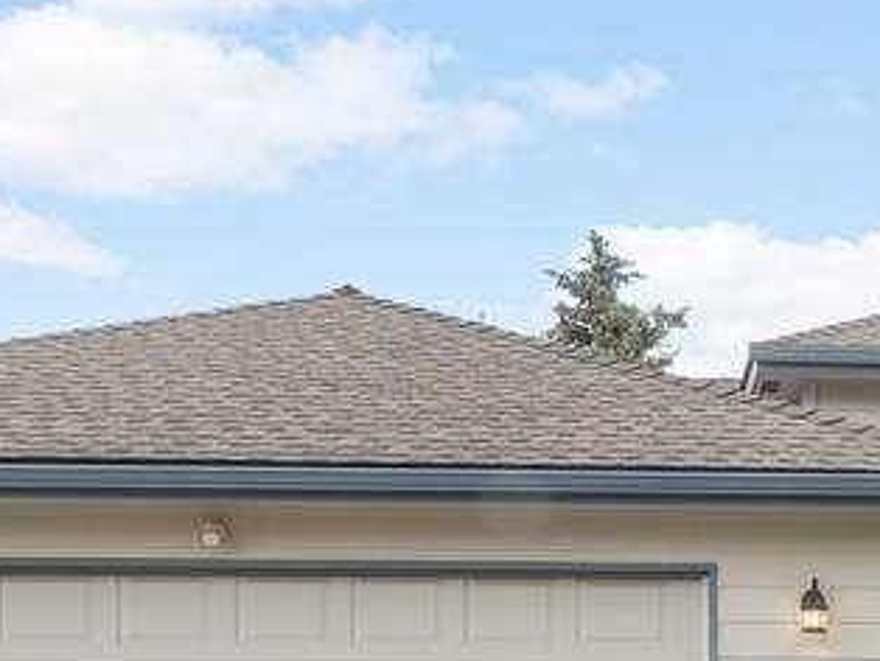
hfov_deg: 32.1
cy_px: 720
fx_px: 1450
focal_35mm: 57
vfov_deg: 24.1
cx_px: 796
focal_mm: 7
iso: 250
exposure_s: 1/200
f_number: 6.3
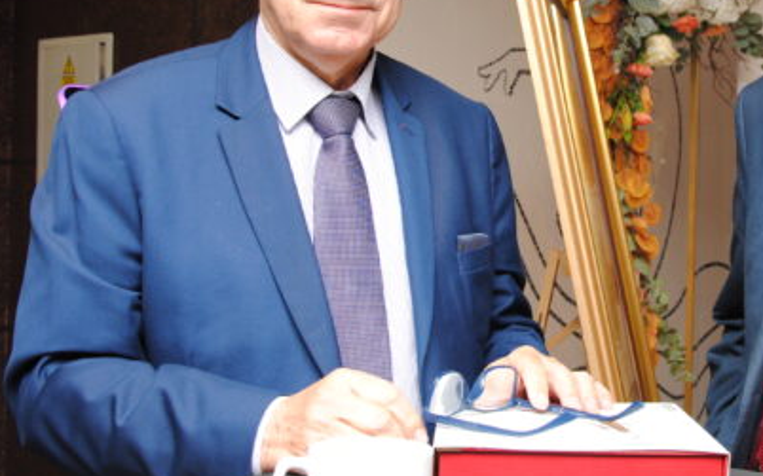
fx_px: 1330
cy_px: 174
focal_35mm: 64
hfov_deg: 31.5
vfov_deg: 20.3
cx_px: 560
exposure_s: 1/60
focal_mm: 24
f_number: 5.6
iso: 400
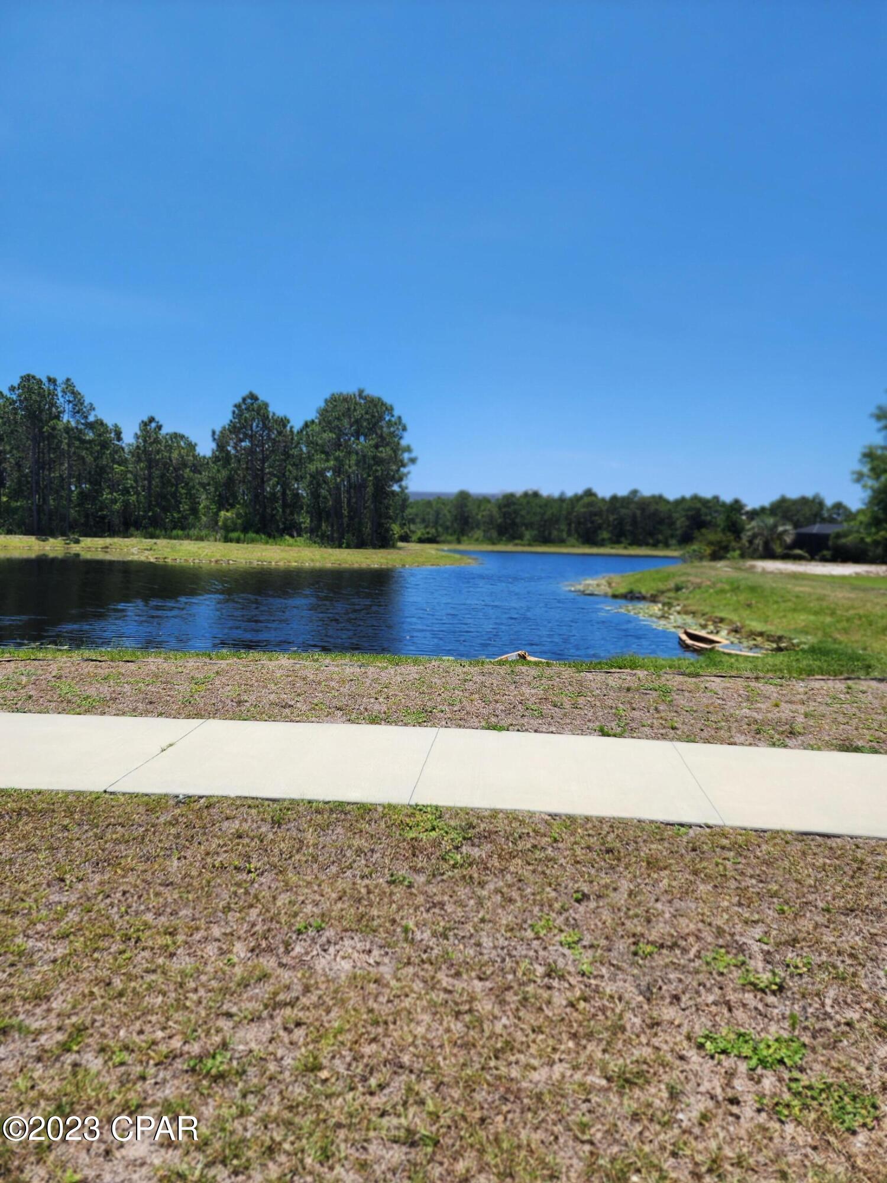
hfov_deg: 58.9
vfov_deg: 73.9
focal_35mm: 23
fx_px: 786
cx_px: 444
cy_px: 592
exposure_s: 1/1269
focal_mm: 6.4
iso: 12
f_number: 1.8
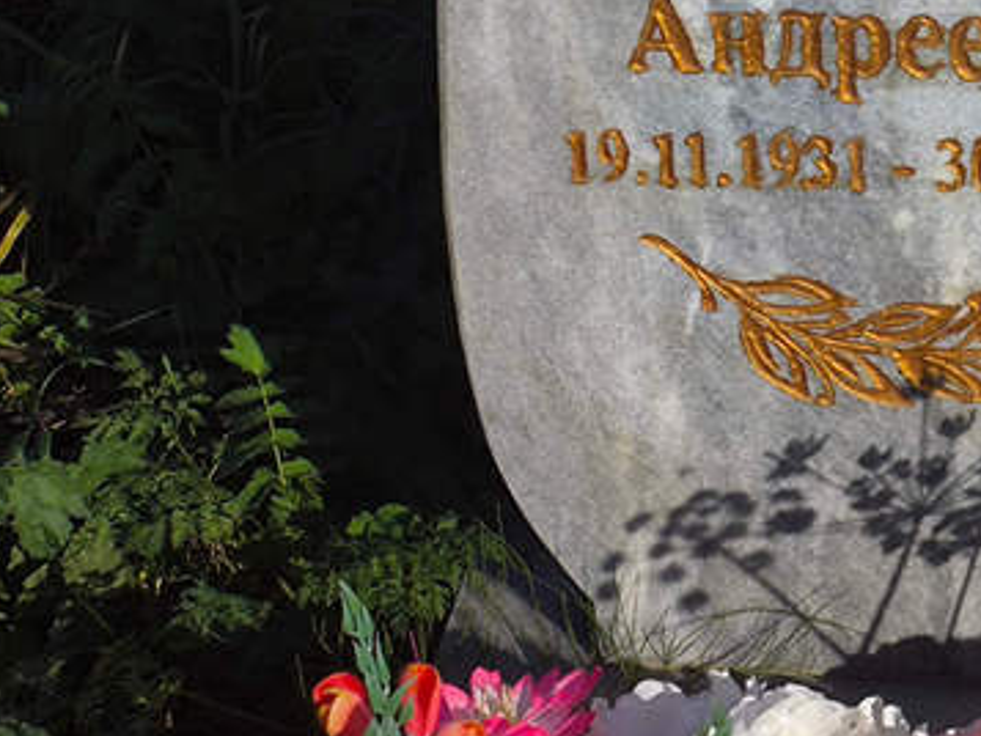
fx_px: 3175
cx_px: 856
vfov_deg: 13.0
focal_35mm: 112
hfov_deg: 17.3
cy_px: -38
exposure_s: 1/3604
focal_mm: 4.71
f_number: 1.7
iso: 50
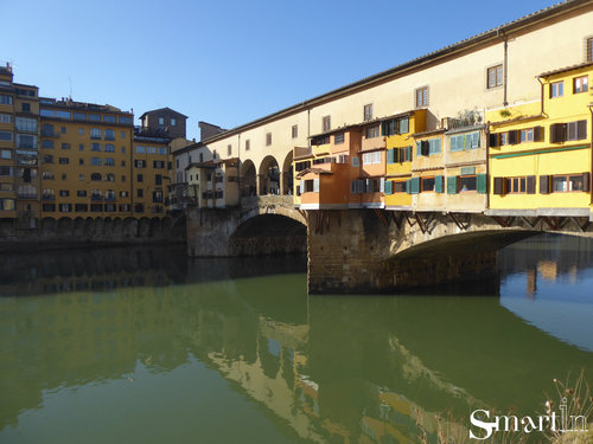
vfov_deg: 54.9
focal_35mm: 25
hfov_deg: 69.4
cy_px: 222
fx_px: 428
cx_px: 296
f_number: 3.3
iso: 80
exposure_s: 1/640
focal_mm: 4.3
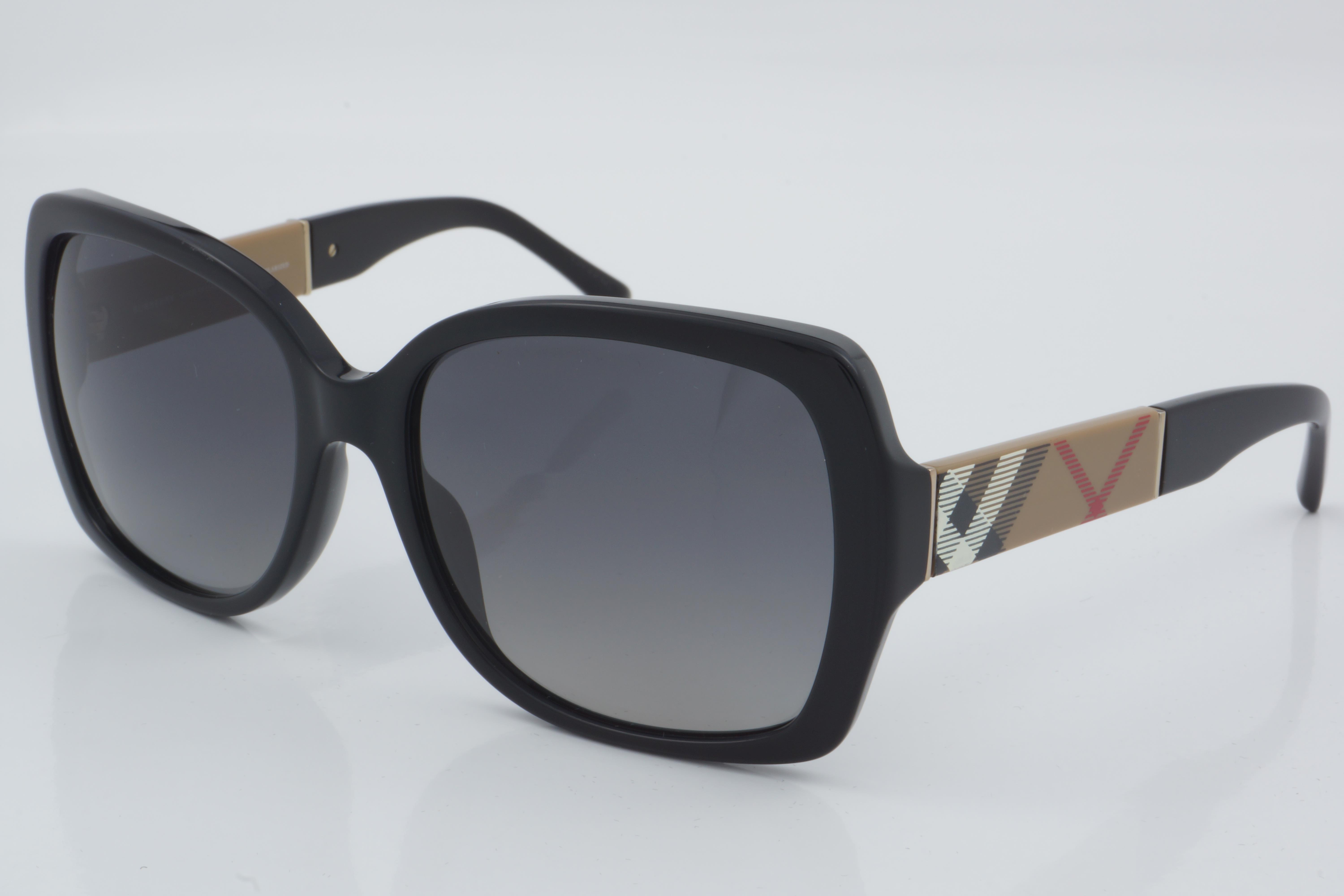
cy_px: 448
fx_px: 2800
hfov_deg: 27.0
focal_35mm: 75
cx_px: 672
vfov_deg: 18.2
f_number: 32
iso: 100
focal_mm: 50
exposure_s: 1/4
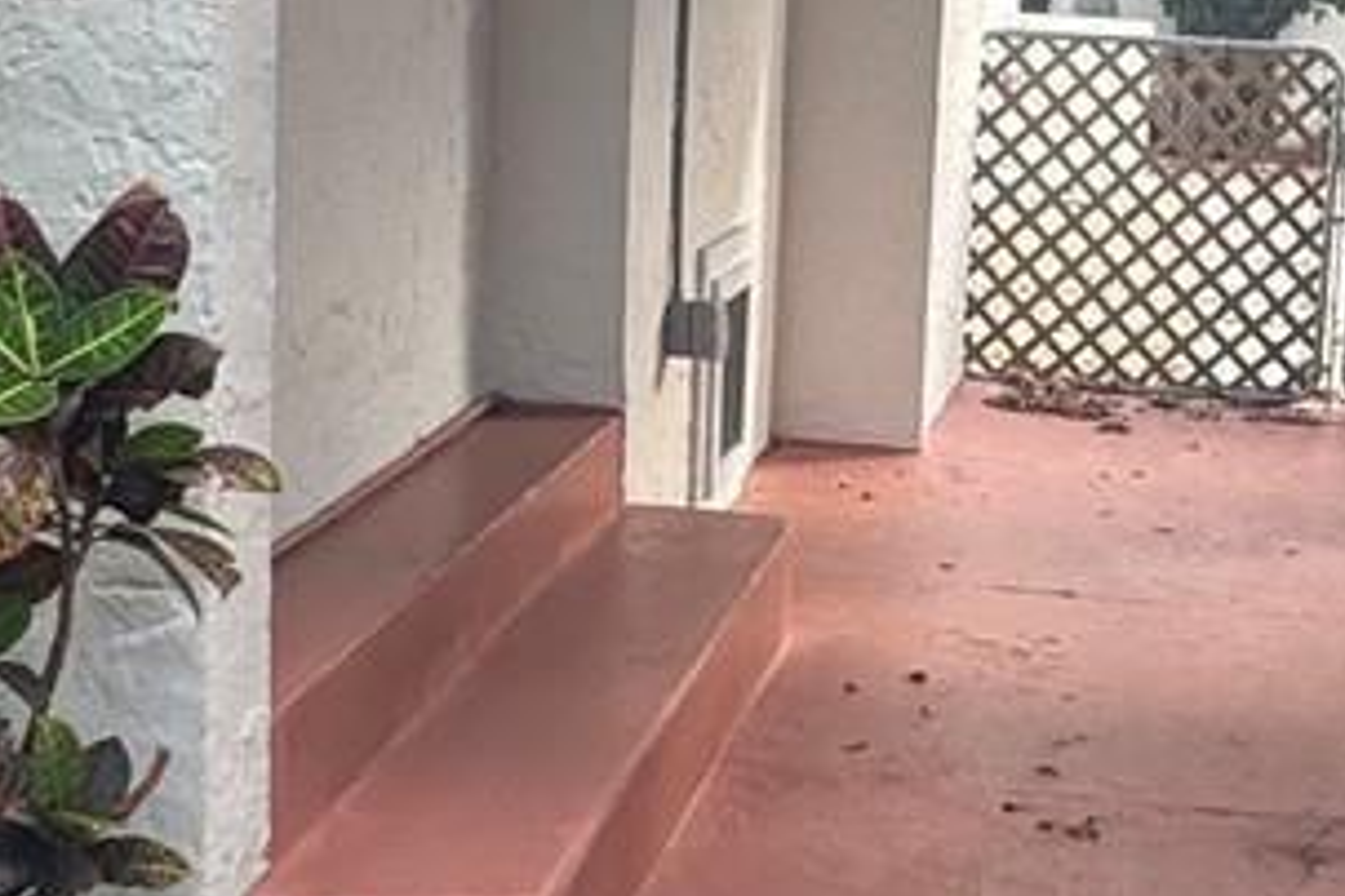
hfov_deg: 26.0
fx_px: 2877
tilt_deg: -11.1
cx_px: 1017
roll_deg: -1.2
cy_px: 421
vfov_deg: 17.7
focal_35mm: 77
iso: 40
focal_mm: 2.22
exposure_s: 1/148
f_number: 2.2
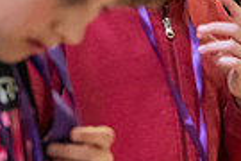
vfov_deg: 5.5
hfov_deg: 7.9
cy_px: 26
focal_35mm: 249
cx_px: 475
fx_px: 1667
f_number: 3.2
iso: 2000
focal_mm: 58
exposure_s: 1/200
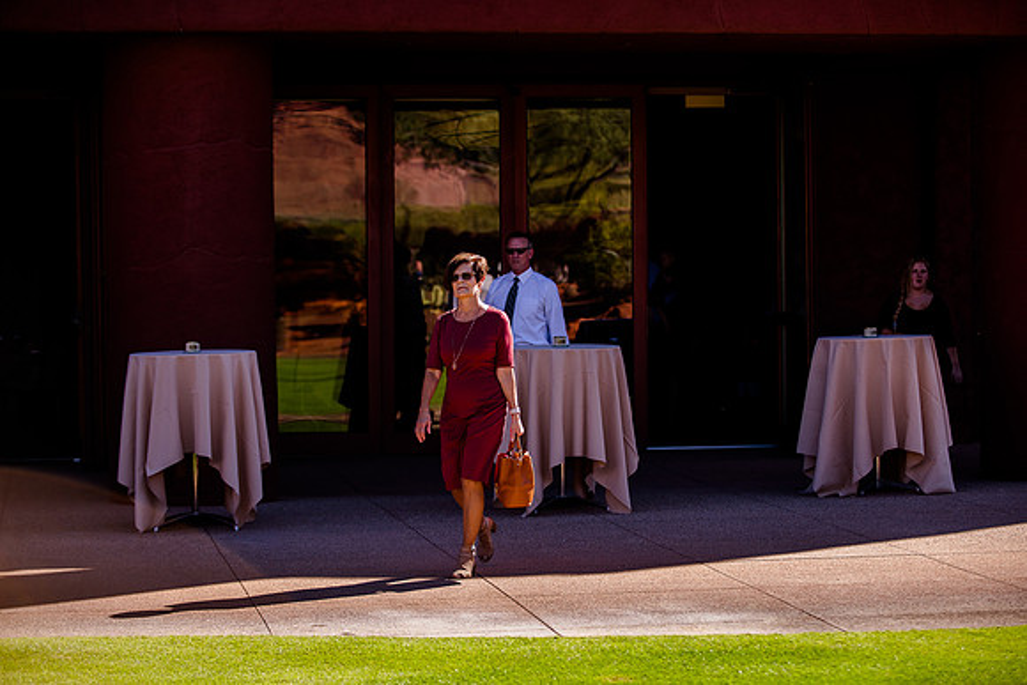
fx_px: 3005
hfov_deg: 19.4
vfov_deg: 13.0
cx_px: 512
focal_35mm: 105
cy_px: 350
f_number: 2.8
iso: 200
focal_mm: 95
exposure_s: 1/800
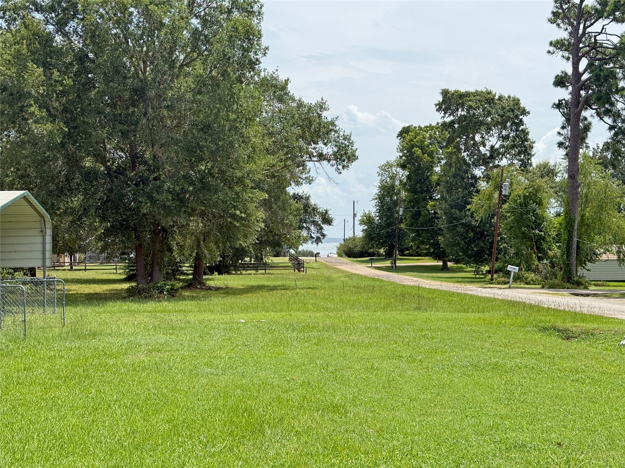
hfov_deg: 39.7
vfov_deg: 30.3
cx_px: 312
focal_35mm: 48
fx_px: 867
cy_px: 234
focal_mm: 6.76
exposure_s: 1/5208
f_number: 1.78
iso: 64
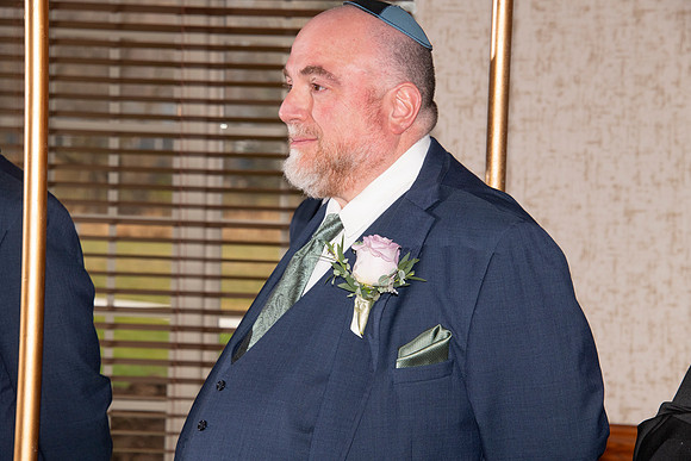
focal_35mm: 150
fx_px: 2880
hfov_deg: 13.7
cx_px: 346
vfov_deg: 9.2
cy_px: 230
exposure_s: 1/160
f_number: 10
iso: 1000
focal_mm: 150
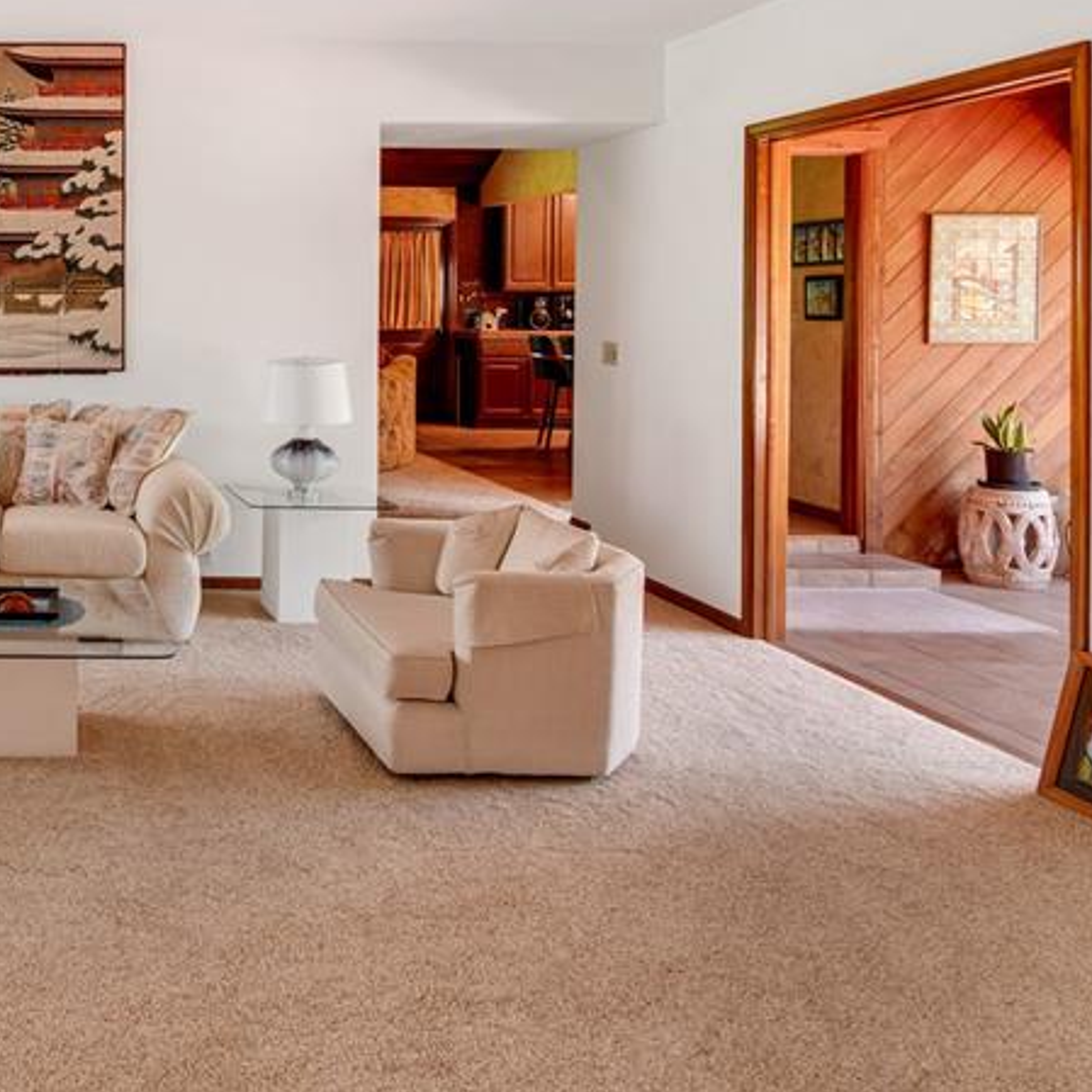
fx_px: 1141
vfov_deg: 49.9
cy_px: 333
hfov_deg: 44.4
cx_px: 27
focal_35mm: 32
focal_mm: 11
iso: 250
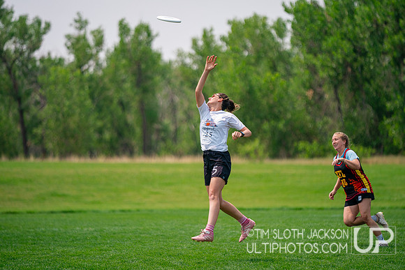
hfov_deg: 10.3
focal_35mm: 200
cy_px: 135
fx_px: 2250
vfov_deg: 6.9
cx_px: 202
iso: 400
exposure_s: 1/6400
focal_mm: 200
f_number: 2.8
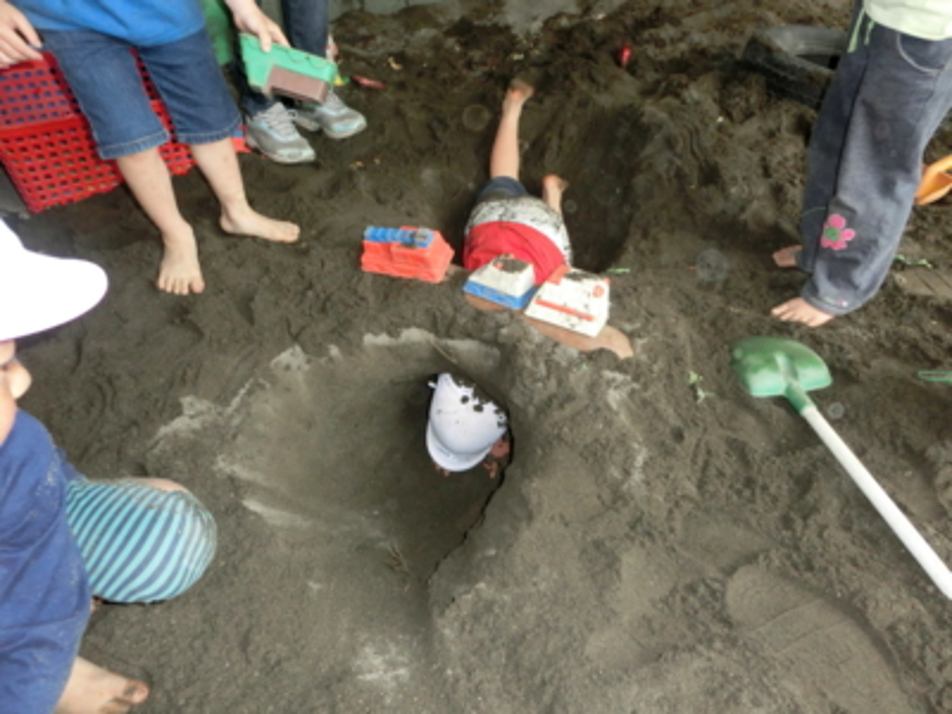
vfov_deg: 56.8
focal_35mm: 24
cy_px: 357
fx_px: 660
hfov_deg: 71.6
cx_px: 476
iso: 400
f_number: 3
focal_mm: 4.24
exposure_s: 1/100
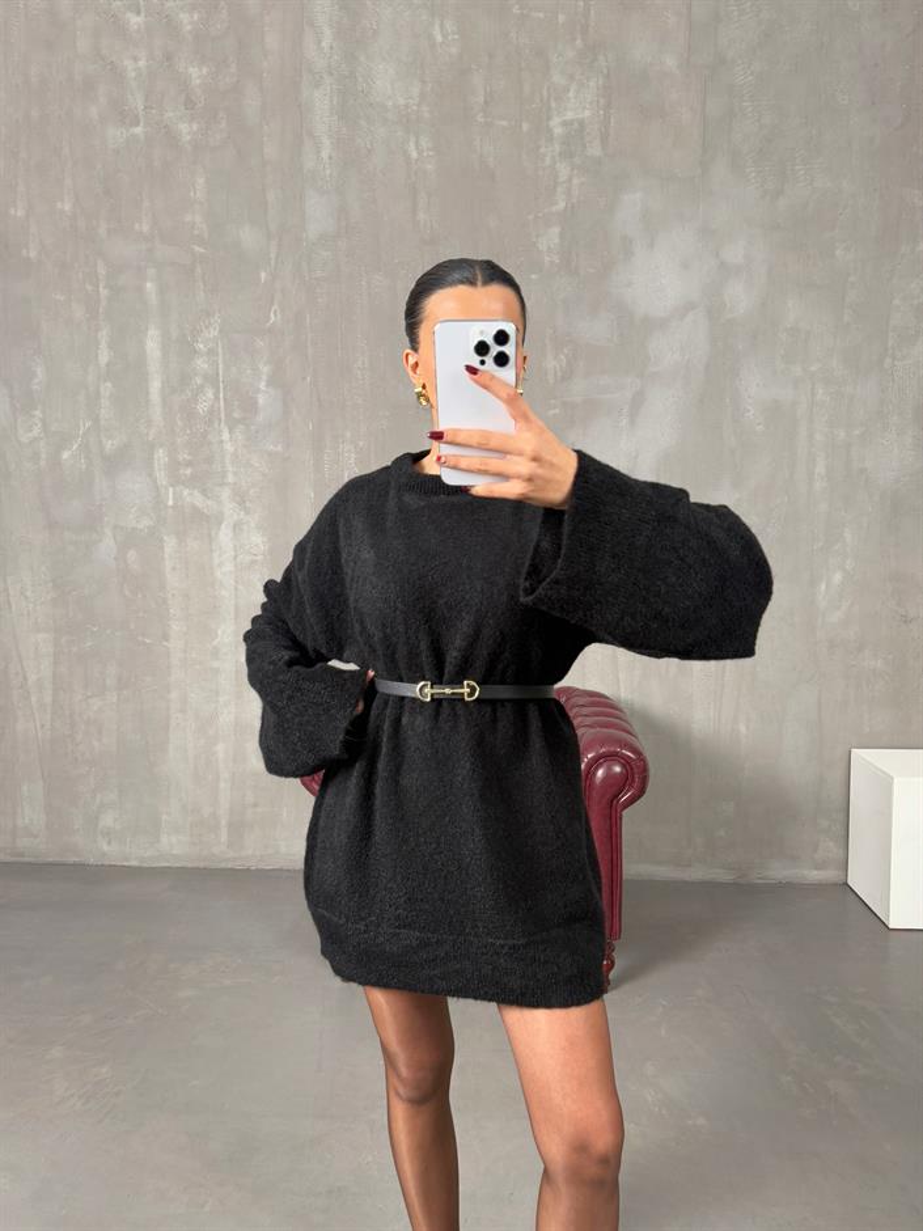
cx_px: 462
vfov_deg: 71.6
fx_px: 853
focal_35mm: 24
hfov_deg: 56.8
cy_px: 616
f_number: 1.78
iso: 200
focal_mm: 6.76
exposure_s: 1/99
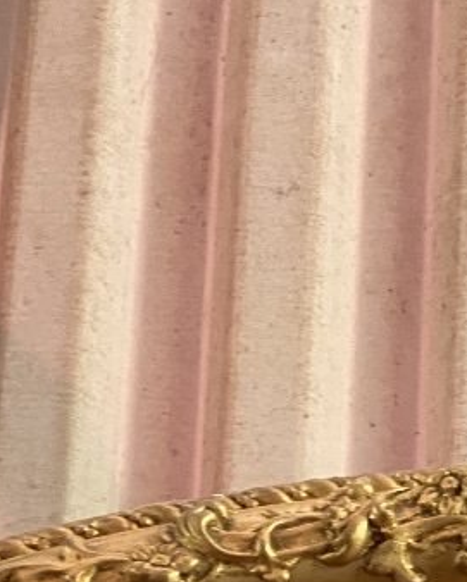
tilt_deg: +8.3
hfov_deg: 16.0
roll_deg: -2.6
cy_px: 861
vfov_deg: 18.8
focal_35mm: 90
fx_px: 1553
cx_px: 648
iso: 320
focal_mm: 4.25
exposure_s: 1/50
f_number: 1.8
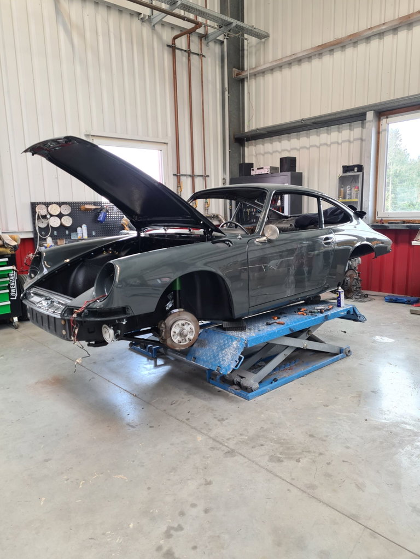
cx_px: 210
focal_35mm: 26
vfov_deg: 67.3
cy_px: 280
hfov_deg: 53.1
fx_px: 421
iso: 80
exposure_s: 1/50
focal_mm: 5.4
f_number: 1.8
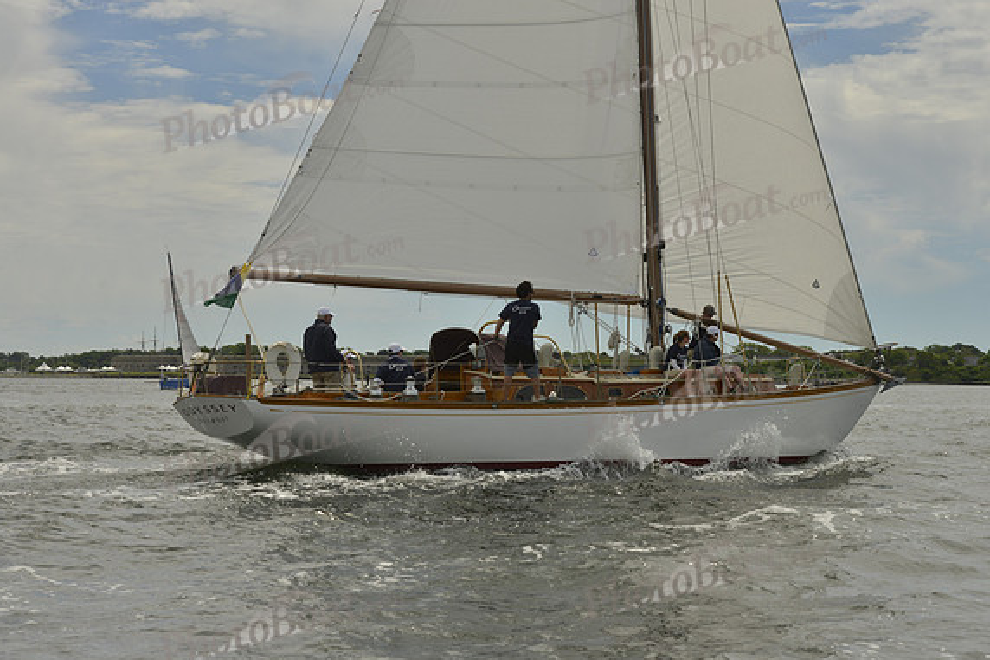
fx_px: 1952
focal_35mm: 71
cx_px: 495
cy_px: 333
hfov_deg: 28.5
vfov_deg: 19.2
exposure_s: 1/1600
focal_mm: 70
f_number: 9
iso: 280
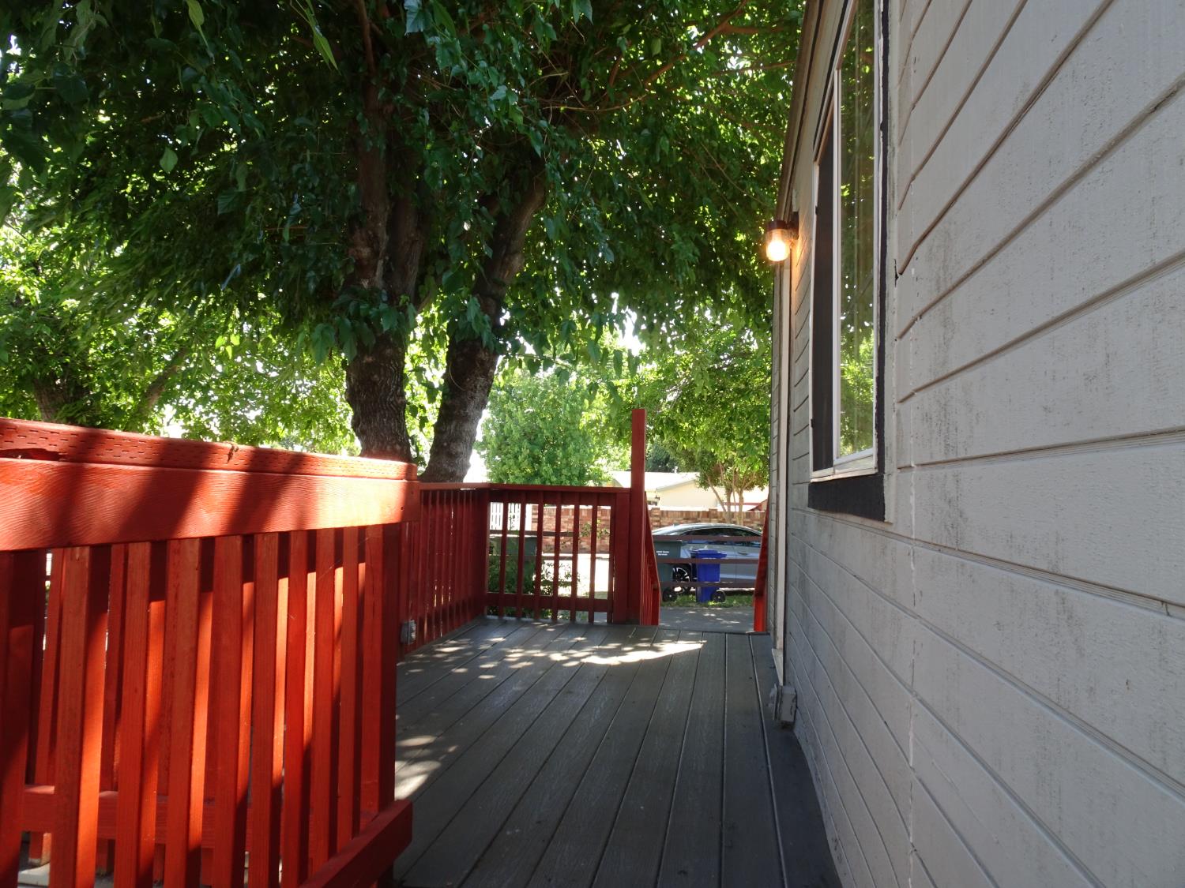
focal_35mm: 24
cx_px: 592
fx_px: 822
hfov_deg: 71.6
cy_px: 444
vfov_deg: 56.8
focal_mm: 4.1
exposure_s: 1/30
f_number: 3.5
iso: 80
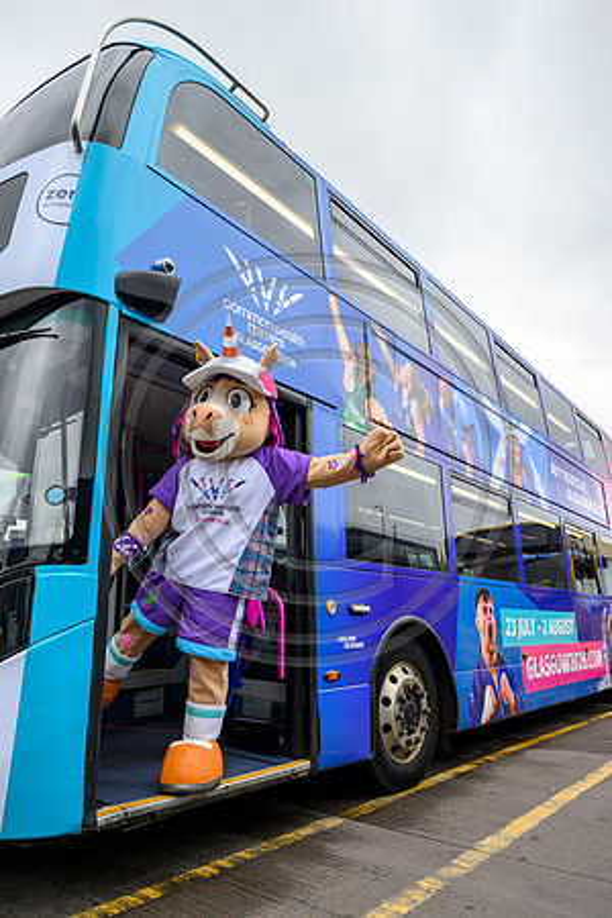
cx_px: 306
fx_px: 612
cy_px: 459
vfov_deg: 73.7
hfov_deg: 53.1
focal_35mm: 24
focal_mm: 24
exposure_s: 1/500
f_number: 4.5
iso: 1250
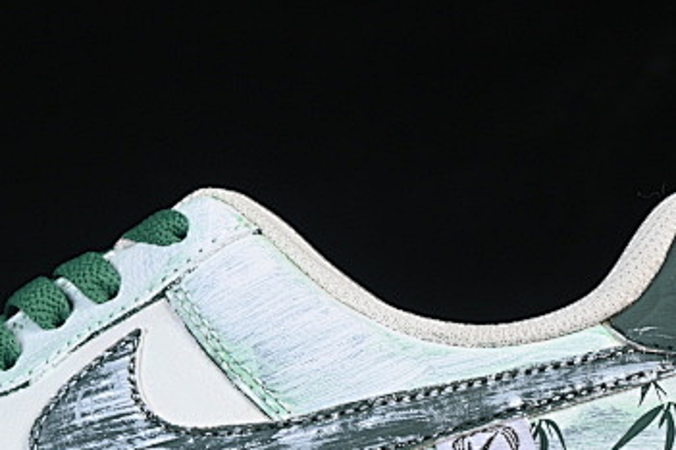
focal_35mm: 231
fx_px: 4337
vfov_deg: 5.9
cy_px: 352
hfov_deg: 8.9
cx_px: 85
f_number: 8
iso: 160
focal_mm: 50
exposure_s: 1/80
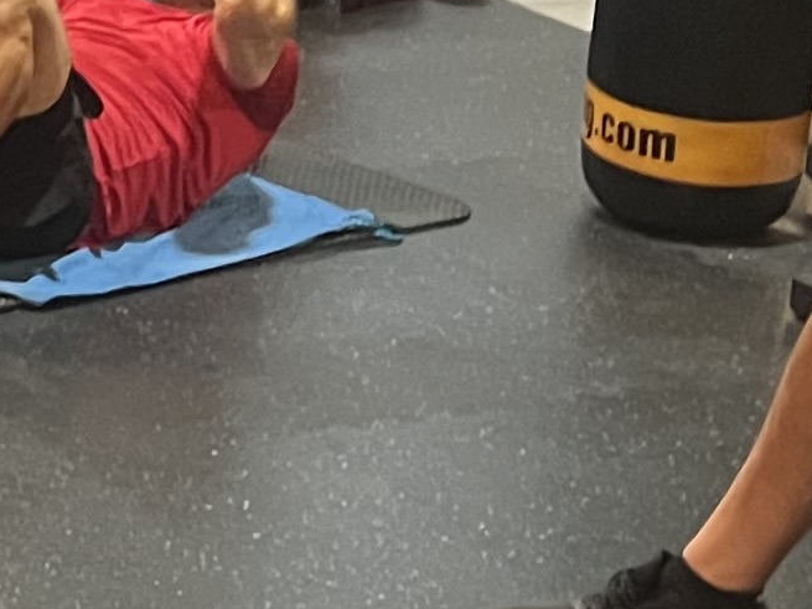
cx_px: -373
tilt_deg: -13.1
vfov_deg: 9.2
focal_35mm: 160
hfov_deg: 11.8
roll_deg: -1.3
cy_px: 17
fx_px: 3752
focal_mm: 5.7
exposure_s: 1/50
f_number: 1.5
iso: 500
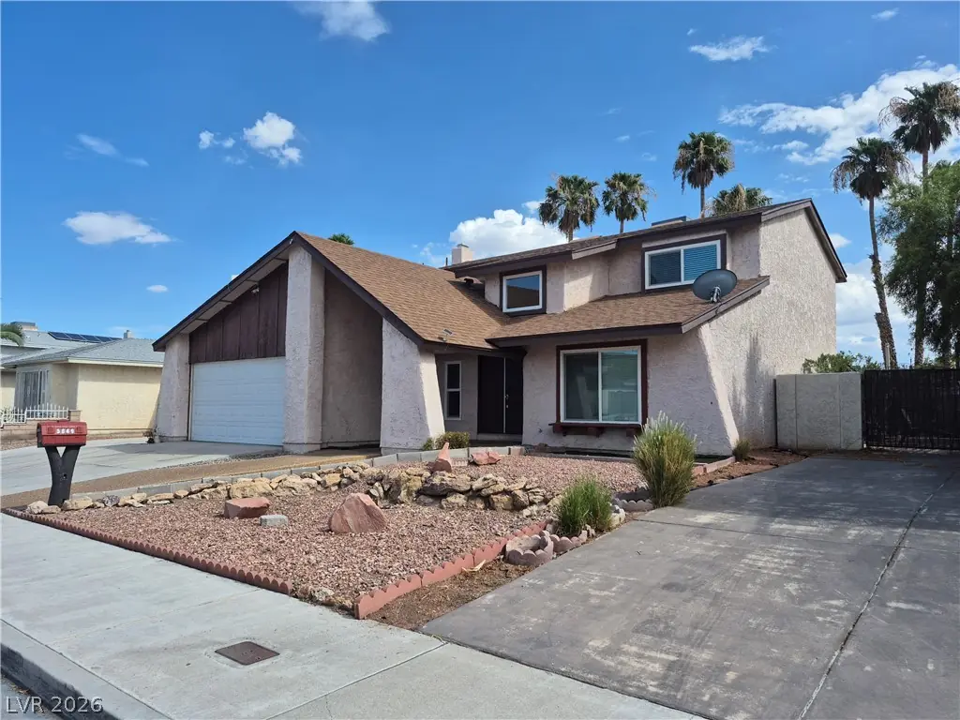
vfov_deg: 58.9
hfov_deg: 73.9
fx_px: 638
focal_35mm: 23
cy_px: 360
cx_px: 480
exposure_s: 1/1532
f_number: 1.8
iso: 25
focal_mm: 5.4
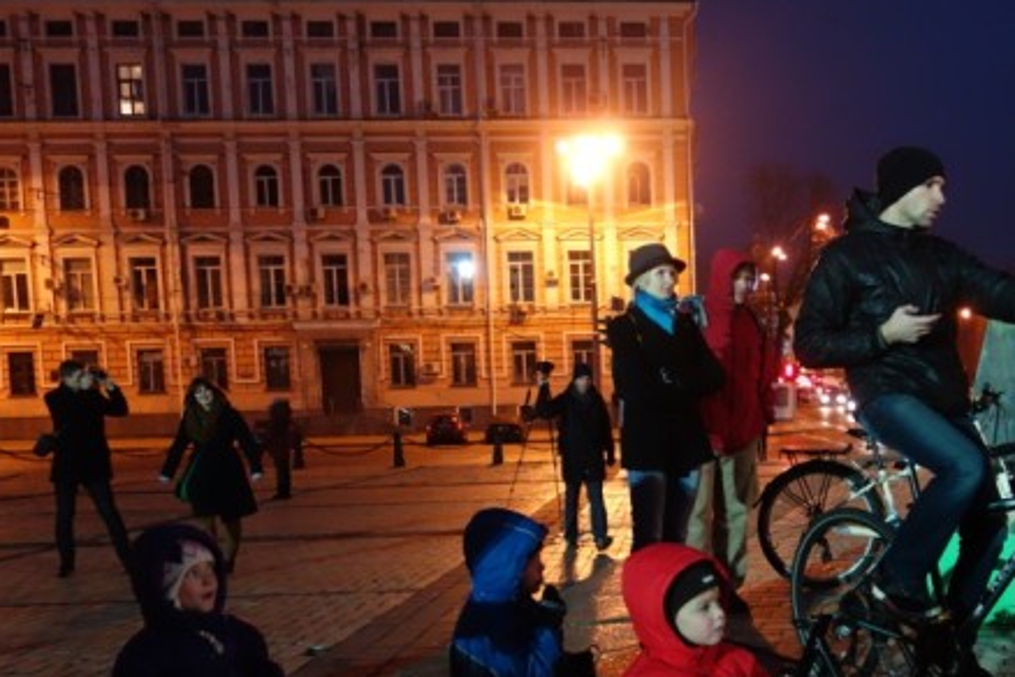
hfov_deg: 41.0
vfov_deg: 28.9
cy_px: 496
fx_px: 1297
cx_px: 811
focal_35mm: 46
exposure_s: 1/50
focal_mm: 10.4
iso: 800
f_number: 1.8
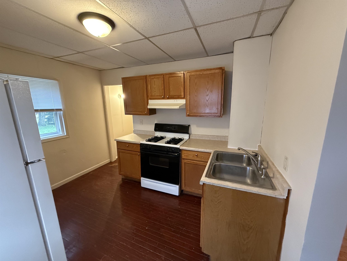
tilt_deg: -10.9
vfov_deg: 85.7
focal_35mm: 14
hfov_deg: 102.1
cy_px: 130
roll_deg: +0.8
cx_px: 174
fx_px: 140
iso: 800
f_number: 2.2
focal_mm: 2.22
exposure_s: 1/60
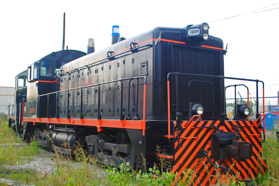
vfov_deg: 31.2
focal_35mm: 43
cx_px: 137
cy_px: 95
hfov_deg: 45.4
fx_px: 333
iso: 200
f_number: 4.5
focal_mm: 28
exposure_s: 1/80
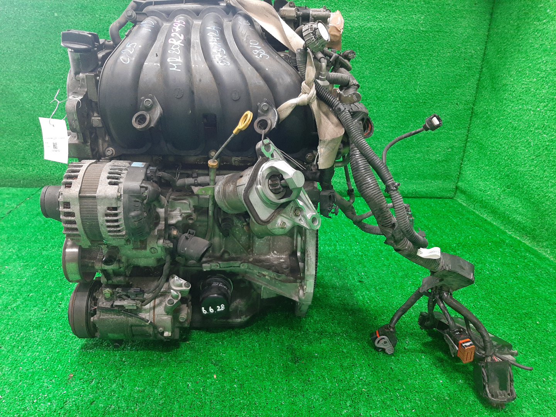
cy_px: 208
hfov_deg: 67.3
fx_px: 418
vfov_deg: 53.1
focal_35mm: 26
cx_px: 278
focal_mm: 3.93
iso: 222
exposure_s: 1/50
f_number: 1.7
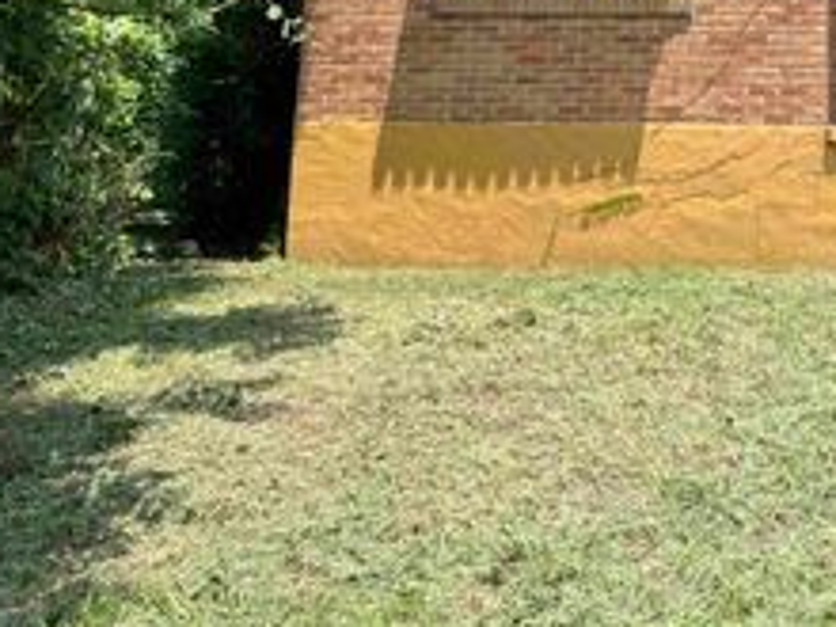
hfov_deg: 31.0
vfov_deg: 23.2
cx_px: 779
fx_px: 1425
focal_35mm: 59
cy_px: -74
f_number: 1.6
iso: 50
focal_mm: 5.1
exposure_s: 1/1600
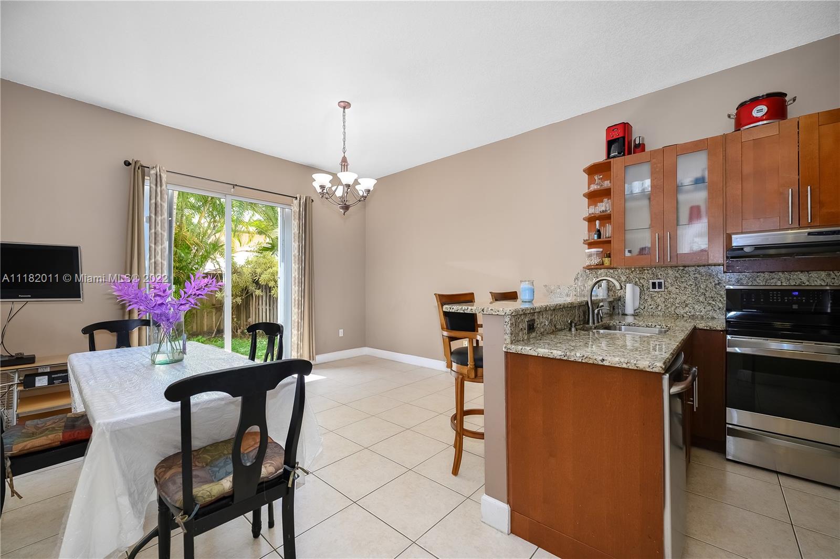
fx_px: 326
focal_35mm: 14
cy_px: 280
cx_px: 420
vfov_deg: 81.1
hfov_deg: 104.3
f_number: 3.5
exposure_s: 1/250
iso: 200
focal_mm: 14
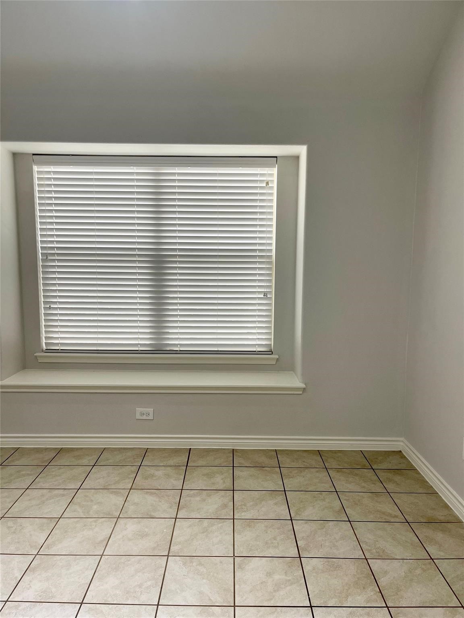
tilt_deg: -6.5
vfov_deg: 67.3
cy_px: 309
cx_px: 232
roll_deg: -0.9
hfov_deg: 53.1
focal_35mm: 26
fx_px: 465
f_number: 1.6
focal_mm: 5.1
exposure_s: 1/120
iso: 80
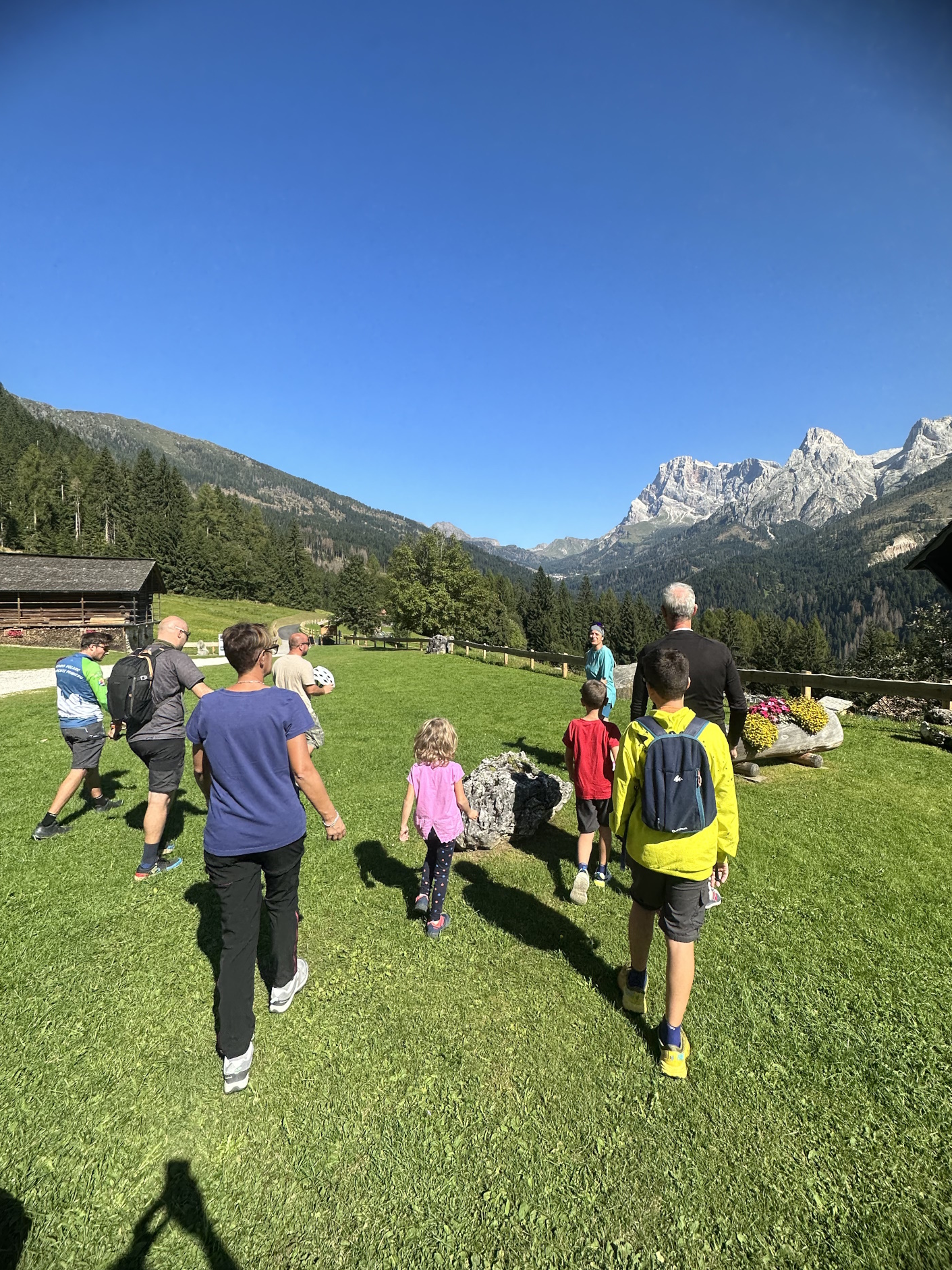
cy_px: 615
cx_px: 501
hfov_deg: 81.7
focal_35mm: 15
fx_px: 550
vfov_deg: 98.1
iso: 50
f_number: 2.2
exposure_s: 1/1435
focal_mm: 2.22
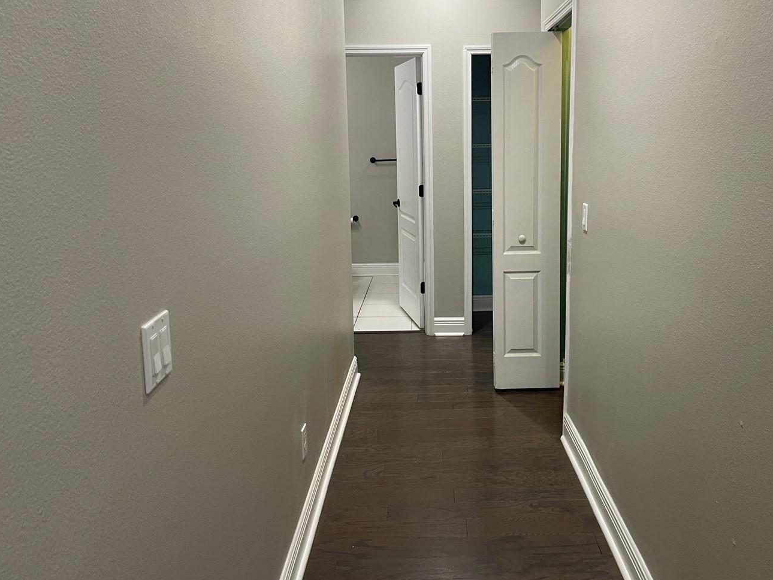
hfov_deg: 58.1
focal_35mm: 31
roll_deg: +0.1
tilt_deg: -8.6
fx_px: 692
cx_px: 444
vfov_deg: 45.4
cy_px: 253
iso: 160
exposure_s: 1/60
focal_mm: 5.1
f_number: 1.6
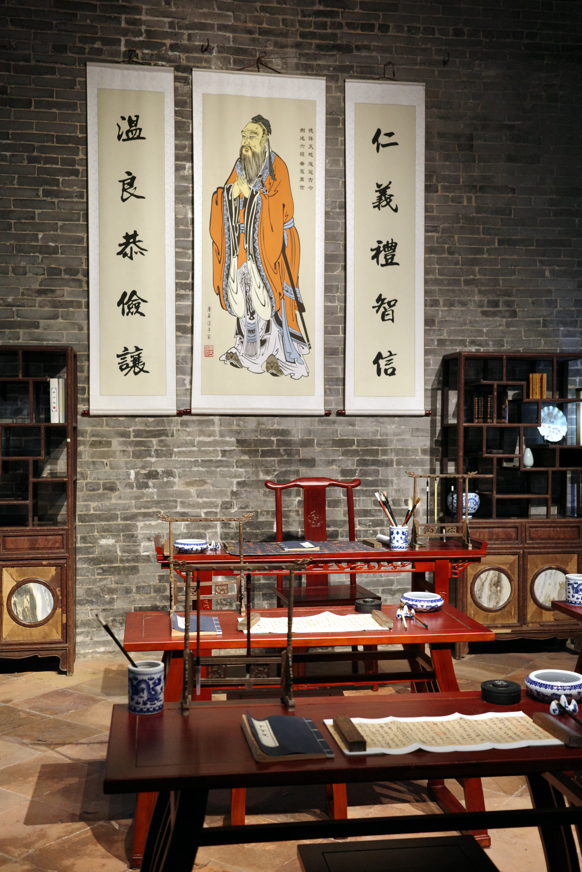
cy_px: 436
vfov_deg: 48.5
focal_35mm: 40
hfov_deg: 33.4
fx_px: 970
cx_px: 291
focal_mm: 26
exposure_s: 1/40
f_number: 2.8
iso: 1250
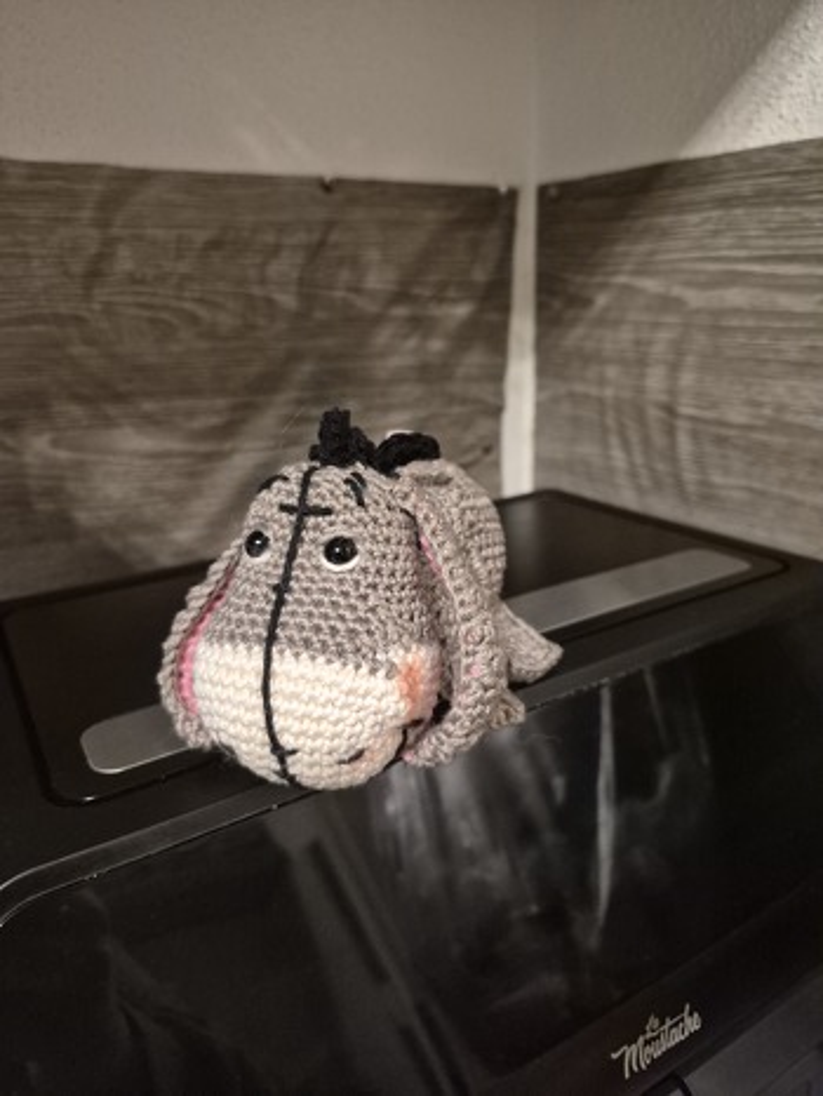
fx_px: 728
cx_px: 412
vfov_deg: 73.9
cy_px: 548
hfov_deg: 58.9
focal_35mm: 23
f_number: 1.8
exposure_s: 1/100
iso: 1600
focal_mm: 5.4
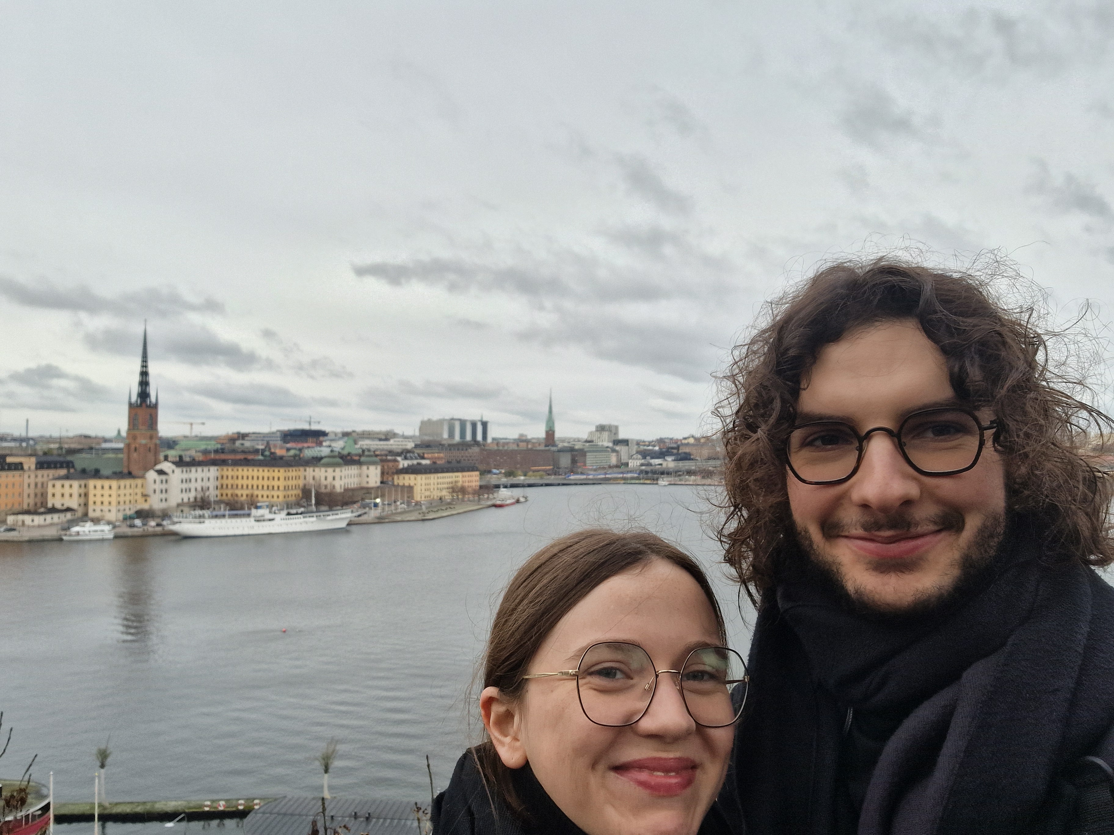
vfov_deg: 54.9
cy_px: 418
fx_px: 805
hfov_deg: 69.4
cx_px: 557
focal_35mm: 25
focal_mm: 3.8
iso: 50
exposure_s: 1/165
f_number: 2.2
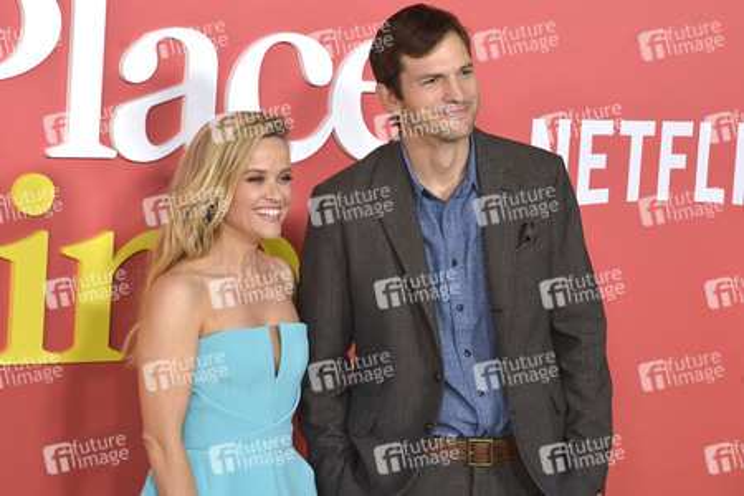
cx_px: 372
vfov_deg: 12.2
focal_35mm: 112
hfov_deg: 18.3
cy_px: 248
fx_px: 2314
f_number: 6.3
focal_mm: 112
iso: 1600
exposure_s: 1/320
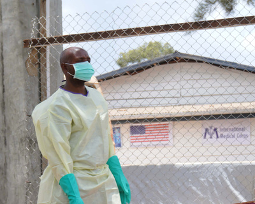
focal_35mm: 72
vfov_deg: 20.5
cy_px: 213
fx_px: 543
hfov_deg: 26.3
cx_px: 168
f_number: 4
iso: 200
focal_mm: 30
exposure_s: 1/640
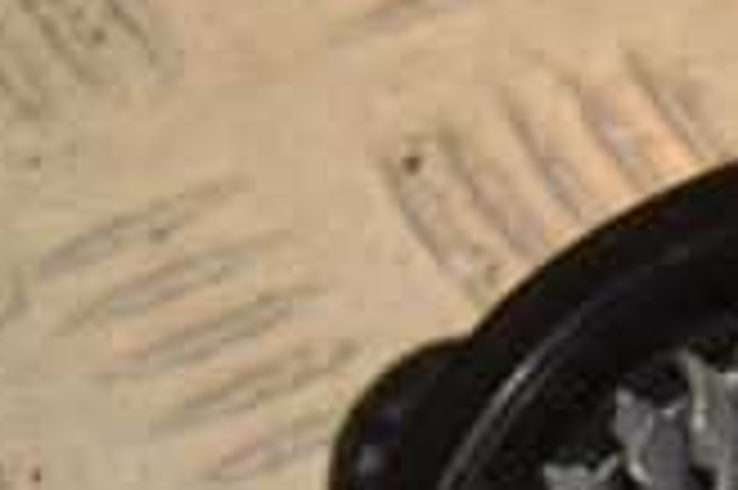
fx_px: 6983
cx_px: 958
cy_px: 769
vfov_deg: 4.0
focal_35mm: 341
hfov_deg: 6.0
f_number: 5.3
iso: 800
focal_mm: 62
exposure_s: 1/200
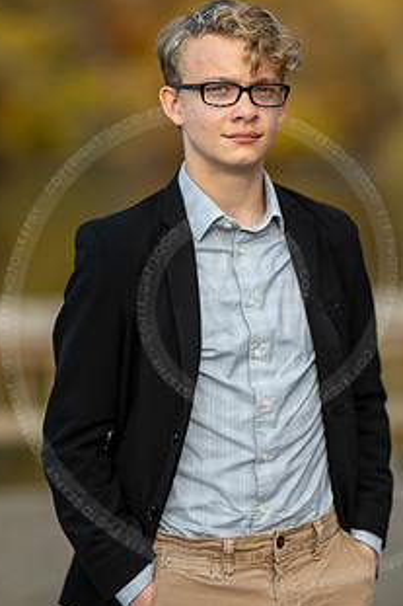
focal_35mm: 123
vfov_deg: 16.7
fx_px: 2068
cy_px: 337
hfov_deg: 11.1
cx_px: 263
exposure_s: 1/1600
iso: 50
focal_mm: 85
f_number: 1.2
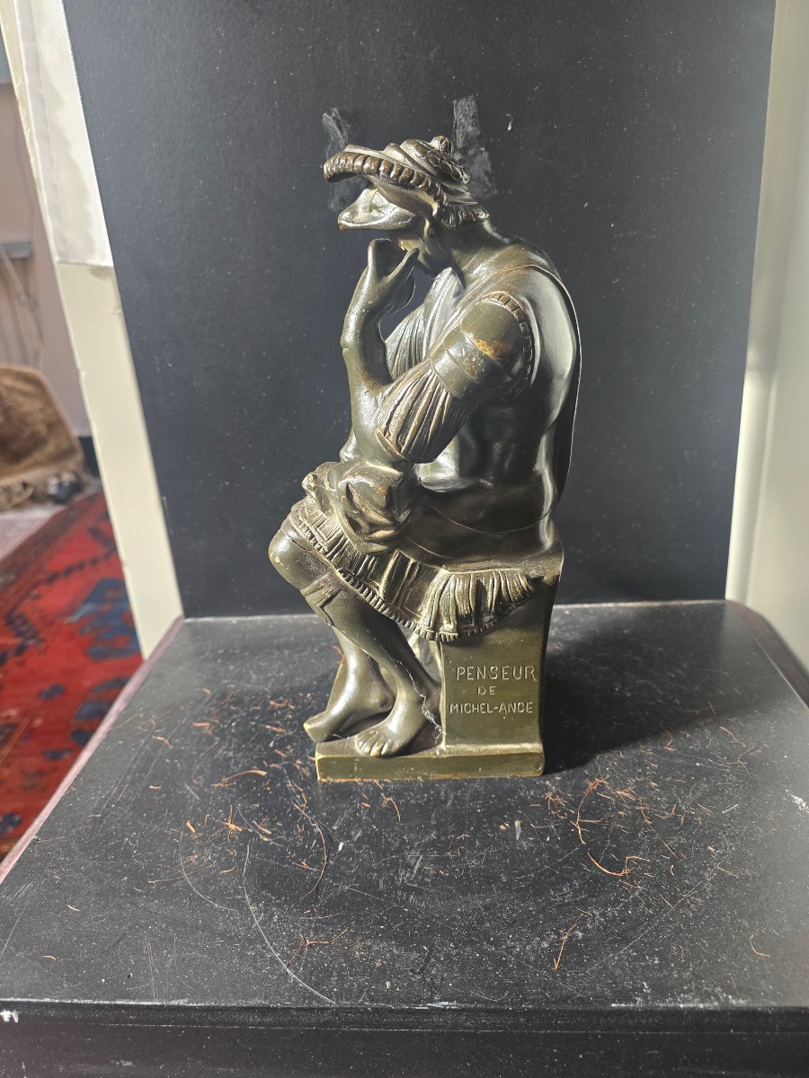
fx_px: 717
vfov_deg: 73.9
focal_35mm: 23
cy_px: 539
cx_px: 404
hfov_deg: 58.9
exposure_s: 1/100
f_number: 1.7
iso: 200
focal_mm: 6.3
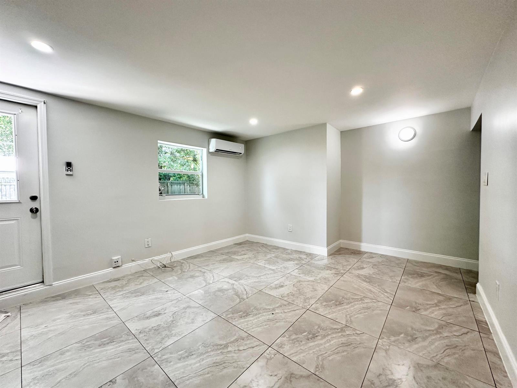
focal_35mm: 14
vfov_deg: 85.7
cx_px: 258
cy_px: 194
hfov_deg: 102.1
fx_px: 209
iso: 200
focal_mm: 2.22
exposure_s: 1/120
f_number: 2.2
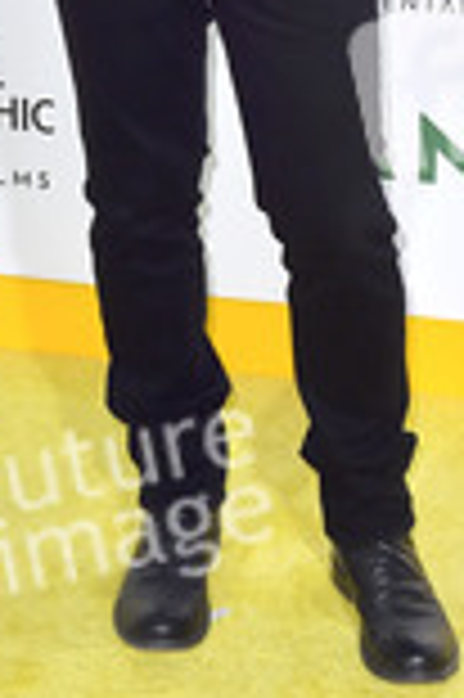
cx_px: 173
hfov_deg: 10.6
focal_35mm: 129
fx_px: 2499
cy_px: -158
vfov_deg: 15.3
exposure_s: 1/320
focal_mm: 50
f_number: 6.3
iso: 500
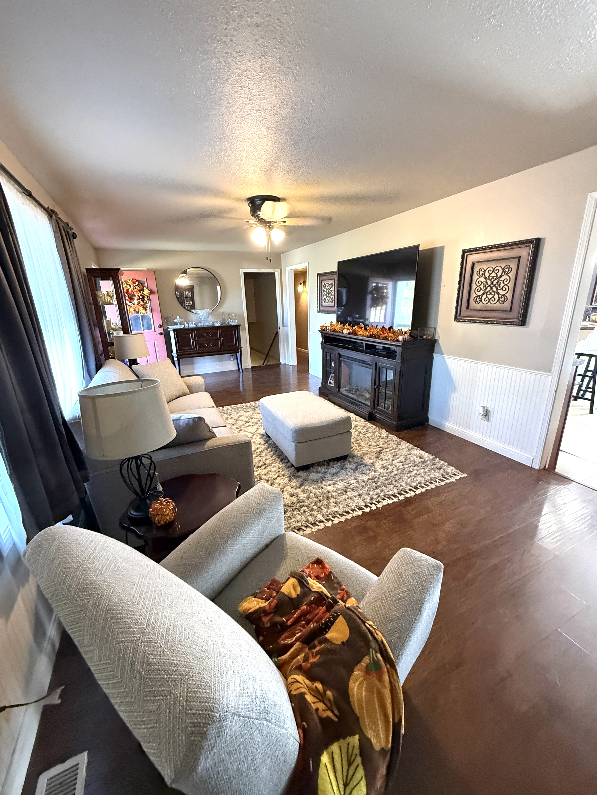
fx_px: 322
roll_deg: +2.4
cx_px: 298
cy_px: 398
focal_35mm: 14
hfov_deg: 85.7
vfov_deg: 102.1
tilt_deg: -16.8
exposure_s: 1/60
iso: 640
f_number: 2.2
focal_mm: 2.22
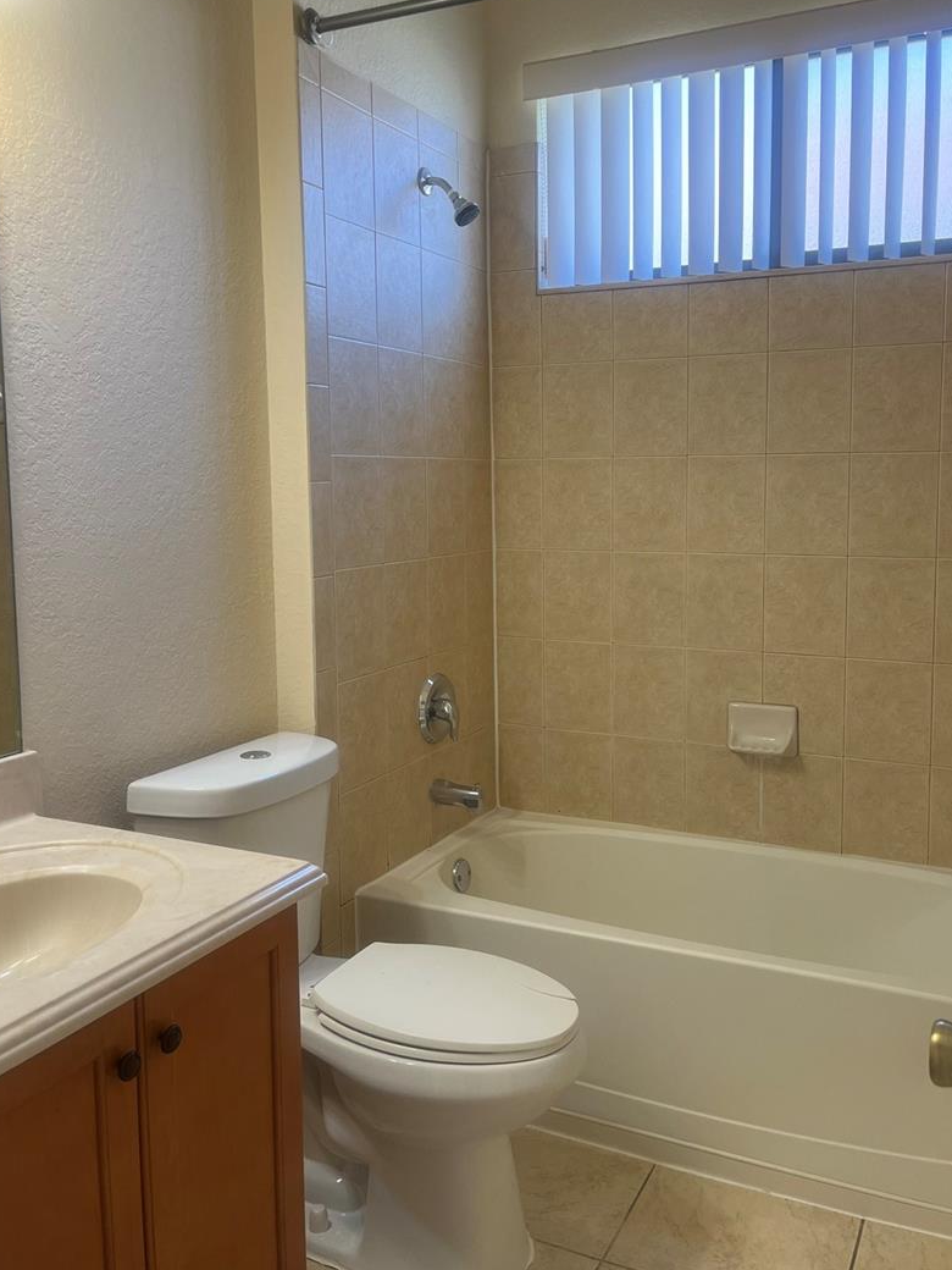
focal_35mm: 30
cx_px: 514
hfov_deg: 46.8
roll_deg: +0.5
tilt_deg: -1.9
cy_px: 597
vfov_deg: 59.9
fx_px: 1100
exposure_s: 1/120
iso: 64
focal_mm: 5.1
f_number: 1.6
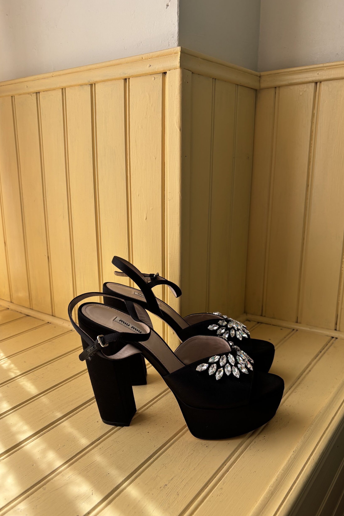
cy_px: 259
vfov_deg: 65.5
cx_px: 182
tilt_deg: -14.4
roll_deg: -0.2
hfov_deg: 46.4
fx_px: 401
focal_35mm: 28
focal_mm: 5.96
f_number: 1.6
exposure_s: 1/645
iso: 50
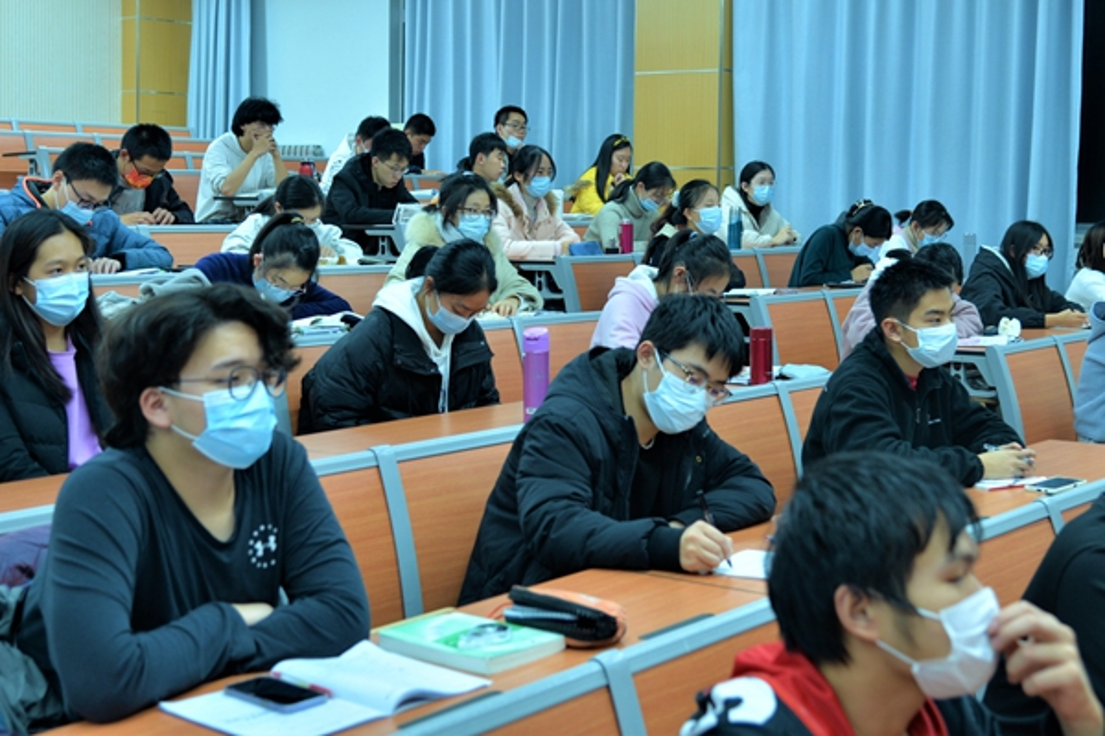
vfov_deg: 35.1
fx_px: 1166
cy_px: 368
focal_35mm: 38
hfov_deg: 50.7
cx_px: 552
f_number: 4
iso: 500
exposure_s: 1/60
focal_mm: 38
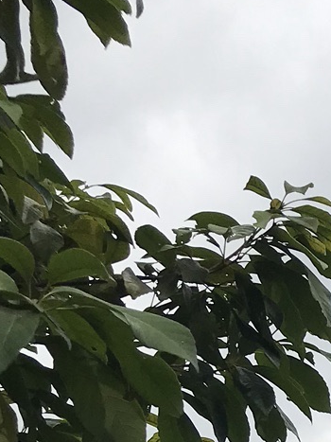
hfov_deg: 11.5
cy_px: 707
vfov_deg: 15.0
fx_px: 1531
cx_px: 580
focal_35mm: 120
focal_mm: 3.99
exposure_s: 1/2179
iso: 20
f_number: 1.8
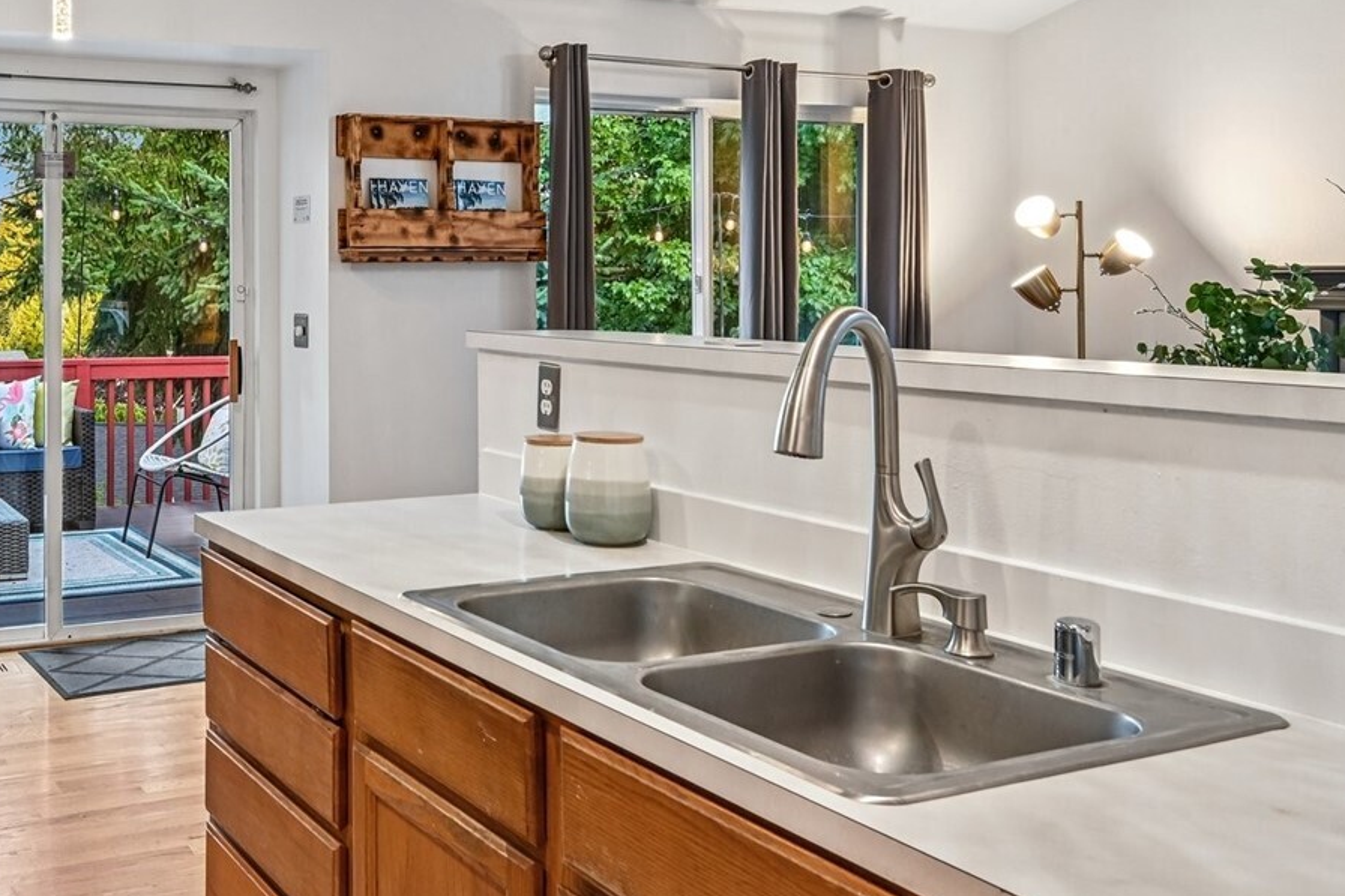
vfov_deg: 36.3
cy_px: 265
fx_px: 1345
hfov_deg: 49.7
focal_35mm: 36
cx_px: 248
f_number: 8
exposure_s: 1/10
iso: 400
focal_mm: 19
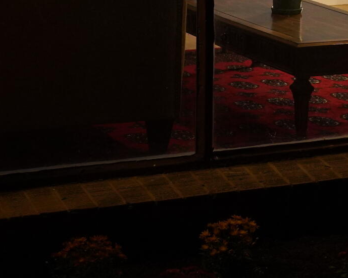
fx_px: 1473
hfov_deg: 13.3
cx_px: 344
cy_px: -117
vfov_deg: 10.5
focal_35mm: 143
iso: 2500
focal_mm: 35
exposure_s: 1/15
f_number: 7.1
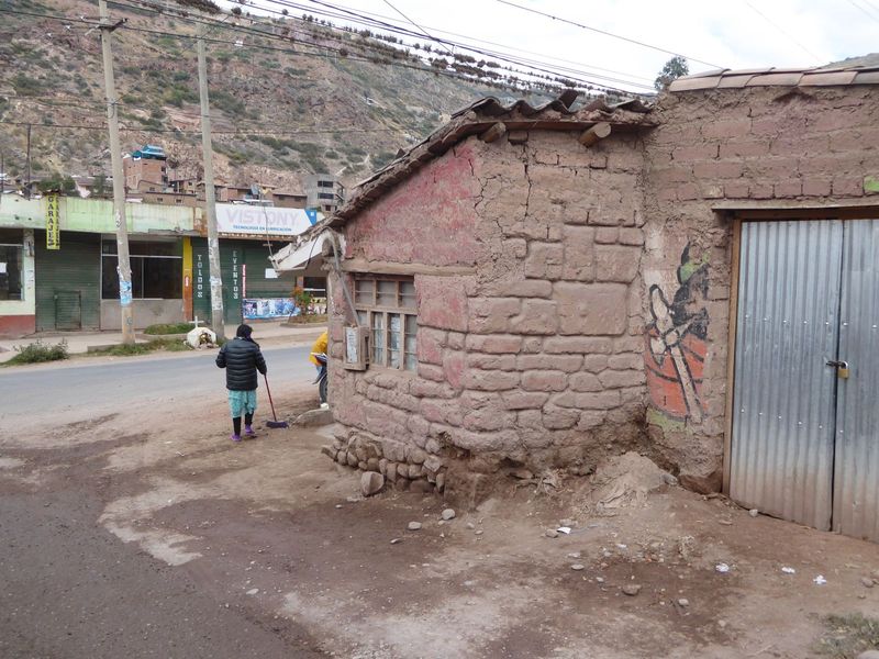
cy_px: 330
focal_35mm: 32
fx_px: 813
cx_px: 440
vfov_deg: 44.2
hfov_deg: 56.8
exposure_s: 1/250
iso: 80
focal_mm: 5.4
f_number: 3.5
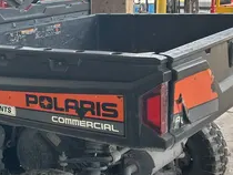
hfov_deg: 27.8
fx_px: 458
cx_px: 41
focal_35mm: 68
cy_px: 83
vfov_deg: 21.7
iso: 40
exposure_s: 1/279
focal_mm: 5.7
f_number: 1.5
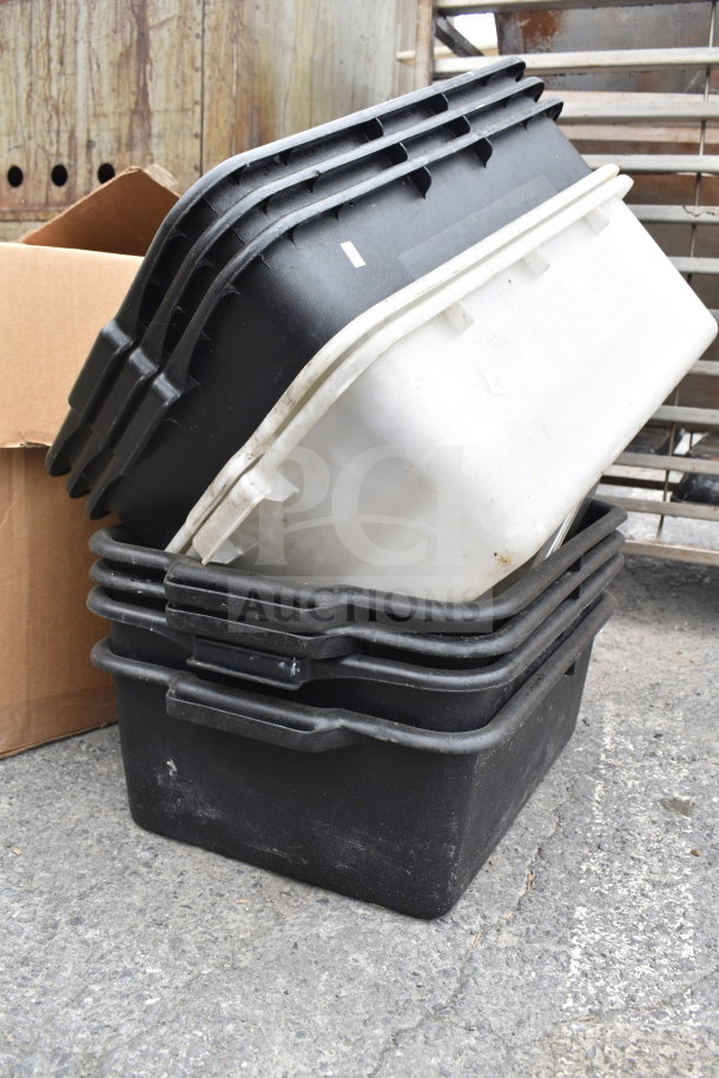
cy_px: 539
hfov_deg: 40.0
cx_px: 360
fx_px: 989
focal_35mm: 33
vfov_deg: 57.2
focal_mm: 22
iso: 200
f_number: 5.6
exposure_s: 1/125
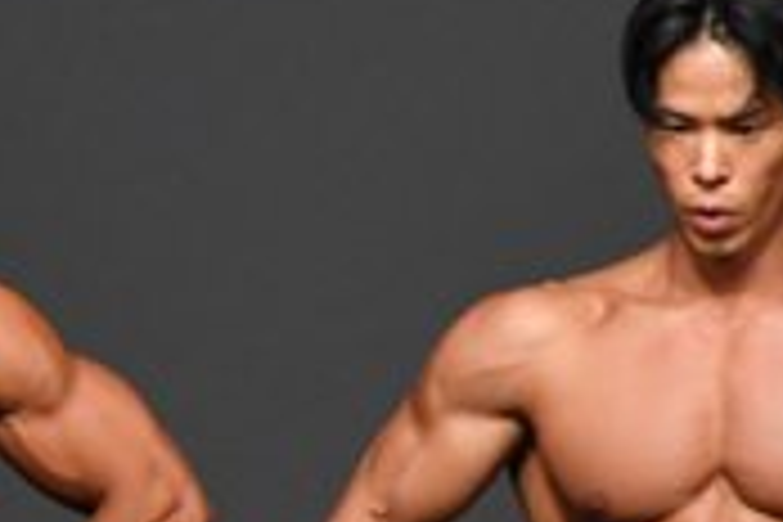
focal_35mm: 1404
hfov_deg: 1.5
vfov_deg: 1.0
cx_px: -929
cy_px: 806
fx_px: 30535
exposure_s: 1/400
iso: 2500
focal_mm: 210
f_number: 5.6
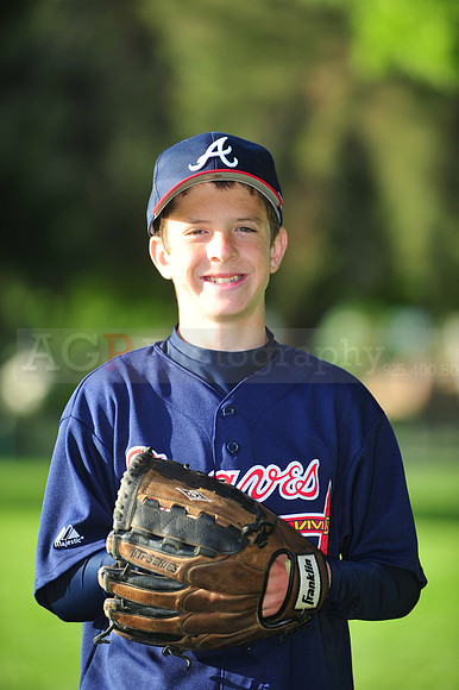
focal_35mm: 200
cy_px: 345
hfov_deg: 6.9
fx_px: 3829
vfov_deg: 10.3
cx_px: 230
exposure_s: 1/640
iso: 200
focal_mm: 200
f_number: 4
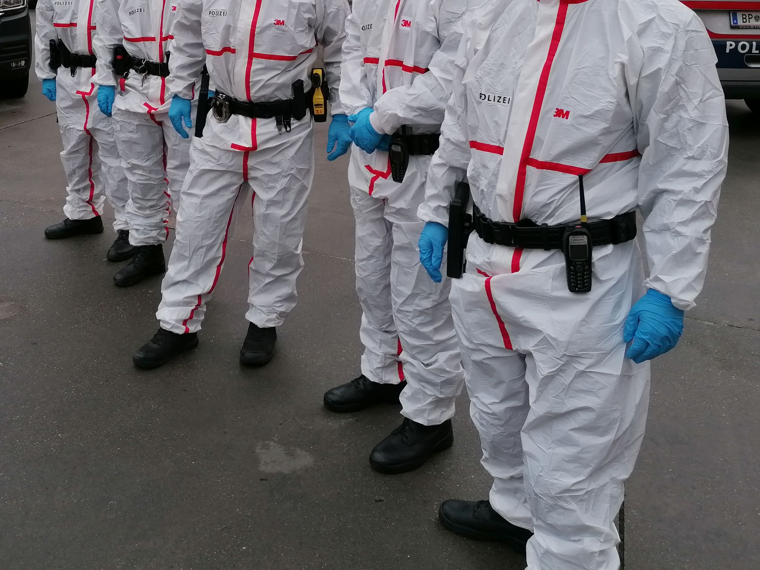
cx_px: 274
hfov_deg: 44.3
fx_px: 922
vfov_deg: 33.5
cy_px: 129
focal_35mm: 42
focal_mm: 4.75
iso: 50
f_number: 1.8
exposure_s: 1/659
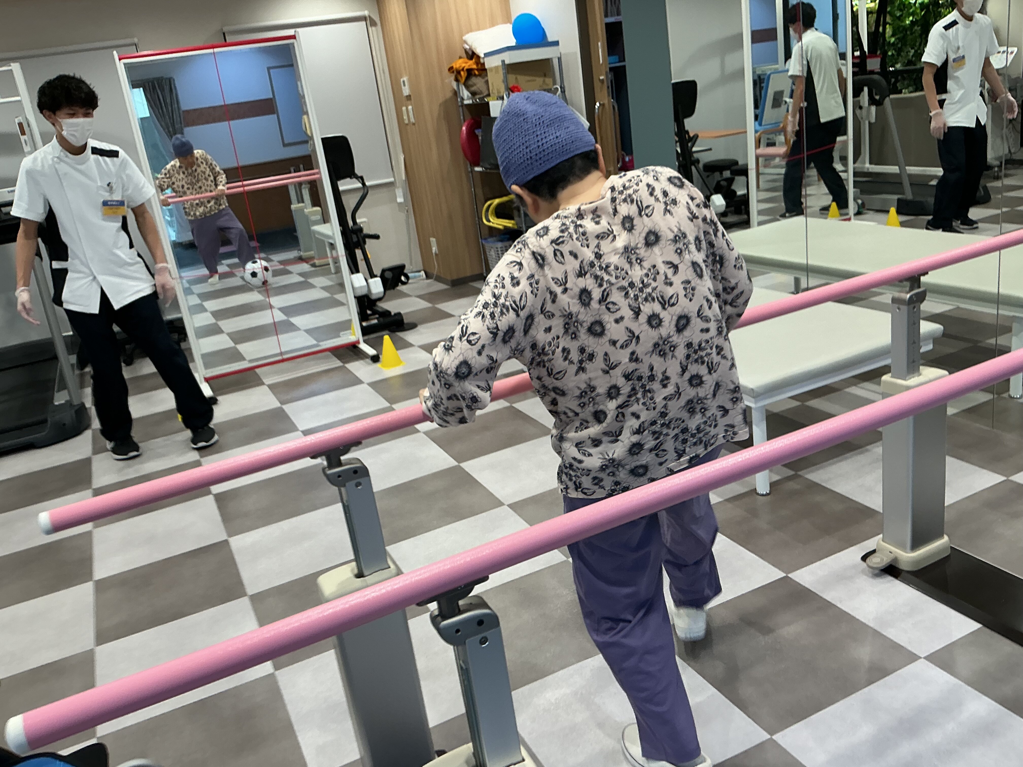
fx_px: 857
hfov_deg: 61.7
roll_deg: +10.8
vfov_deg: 48.2
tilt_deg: -21.8
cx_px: 512
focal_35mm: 29
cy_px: 384
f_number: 1.8
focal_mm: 3
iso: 40
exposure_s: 1/60
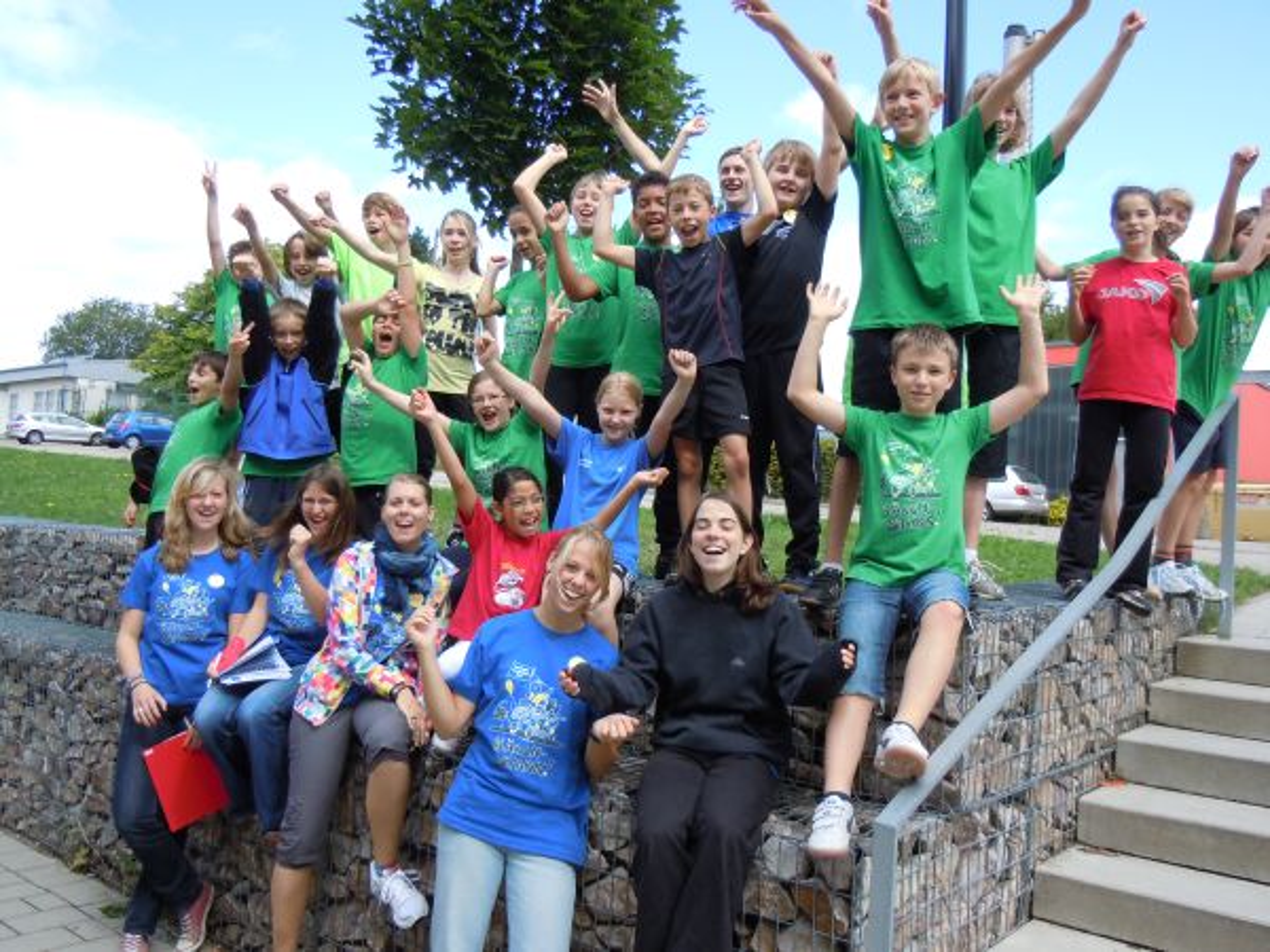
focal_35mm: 30
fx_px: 1101
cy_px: 476
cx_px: 635
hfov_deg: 60.0
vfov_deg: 46.8
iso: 100
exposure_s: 1/320
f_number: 3.5
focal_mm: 5.4
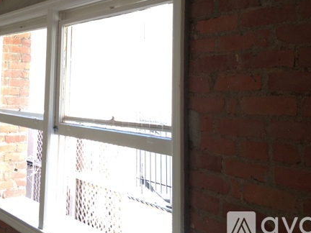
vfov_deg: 28.2
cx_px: 103
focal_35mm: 51
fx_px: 458
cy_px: 60
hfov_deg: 37.1
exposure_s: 1/20
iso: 64
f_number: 2.4
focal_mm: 4.12
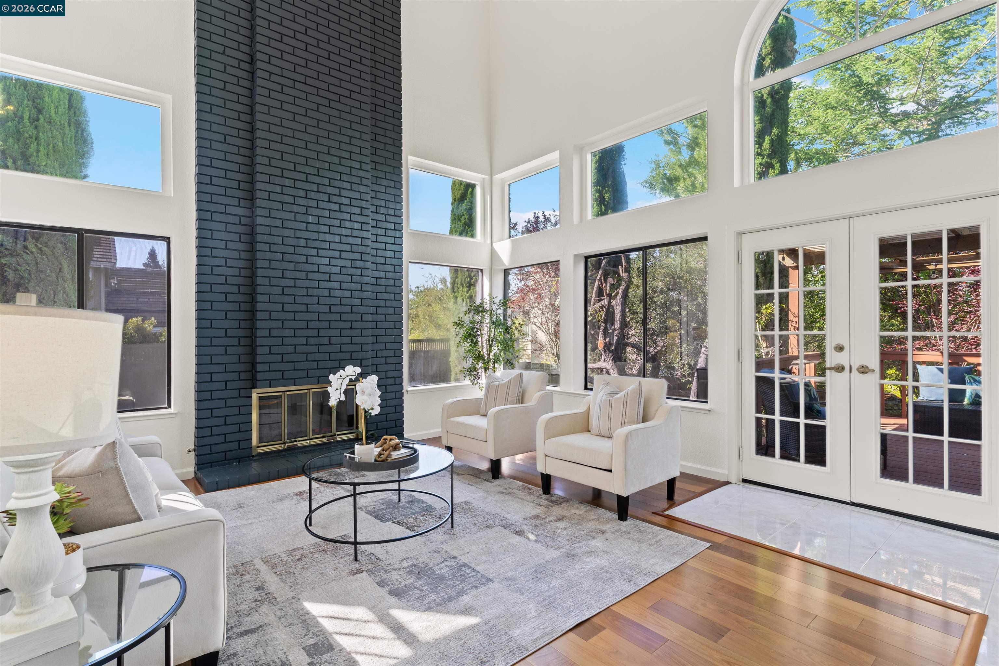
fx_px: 472
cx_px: 500
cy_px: 333
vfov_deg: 70.4
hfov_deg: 93.3
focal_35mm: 17
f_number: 10
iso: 100
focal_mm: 17
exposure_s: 1/1.25
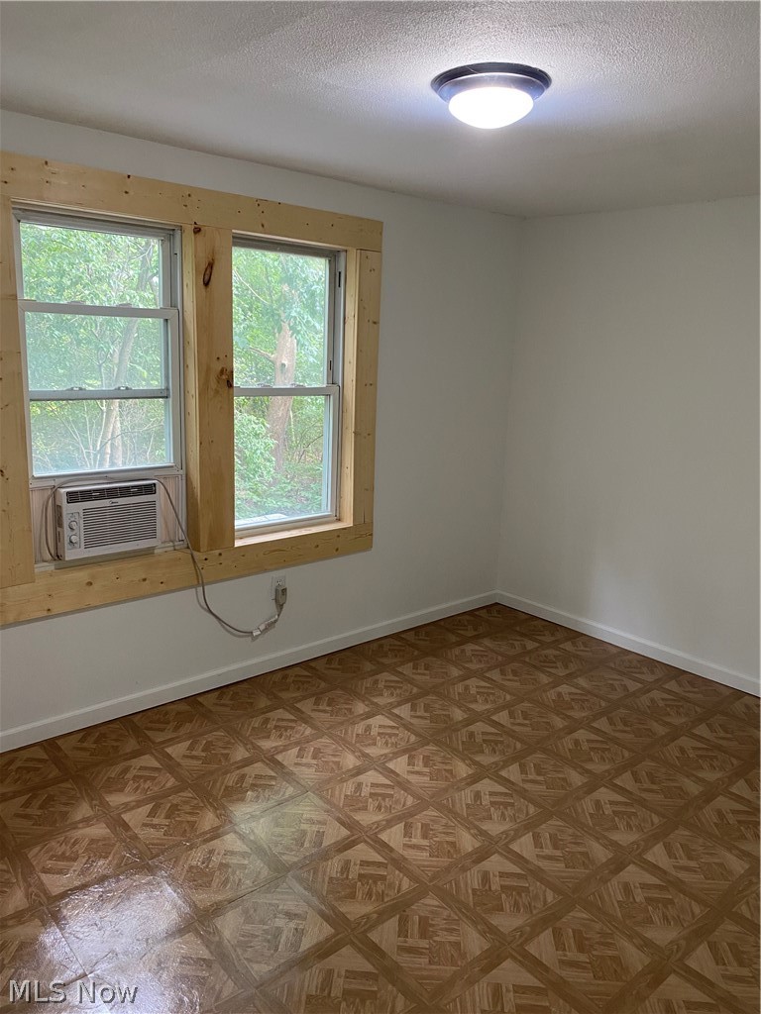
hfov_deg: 53.1
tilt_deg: -10.2
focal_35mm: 26
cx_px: 380
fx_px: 762
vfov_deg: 67.3
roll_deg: -2.9
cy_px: 507
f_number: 1.8
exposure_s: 1/60
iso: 125
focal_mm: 4.25
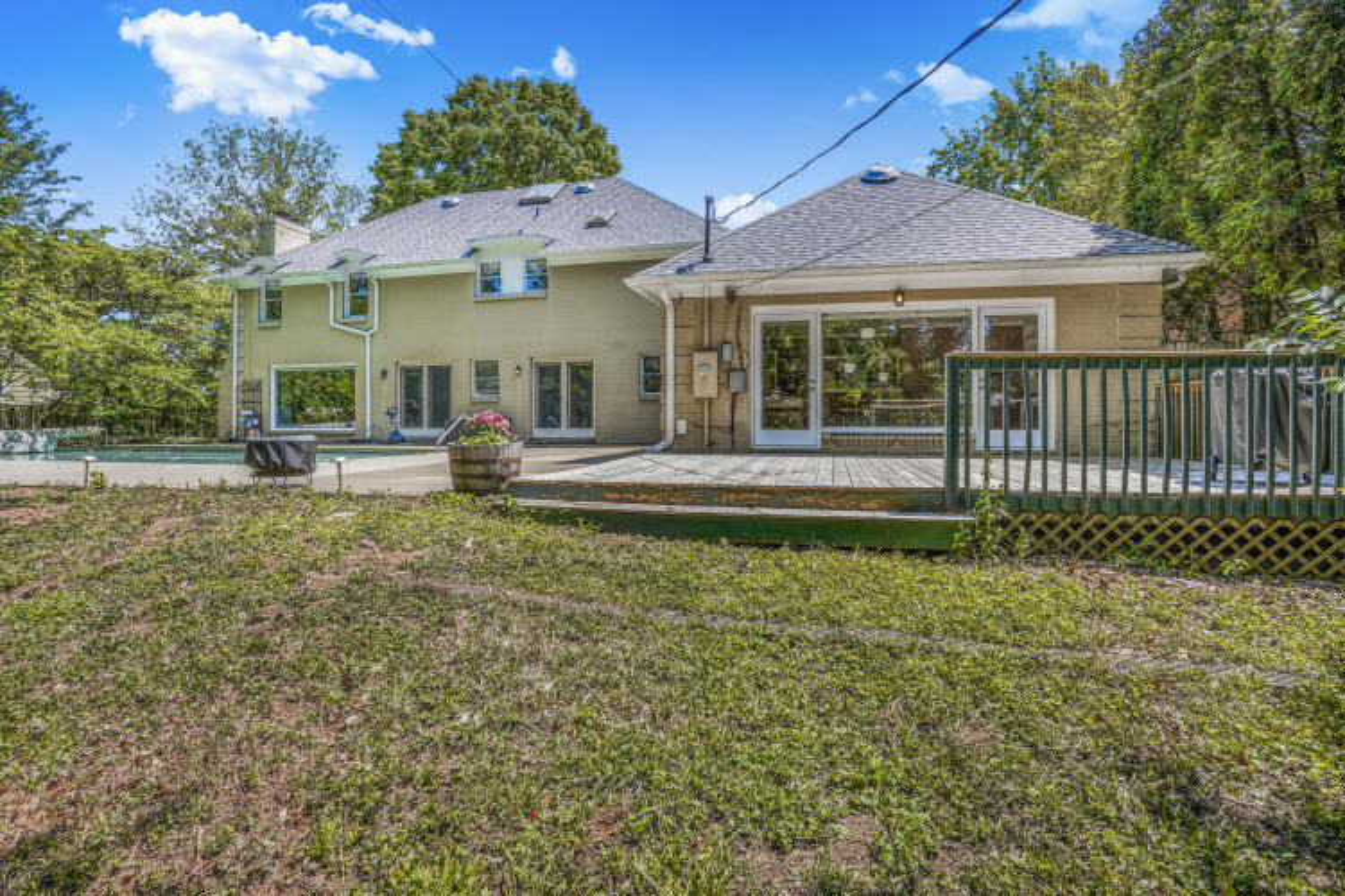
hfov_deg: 93.3
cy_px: 448
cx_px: 672
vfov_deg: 70.4
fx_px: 635
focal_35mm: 17
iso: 100
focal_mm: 17
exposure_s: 1/80
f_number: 10
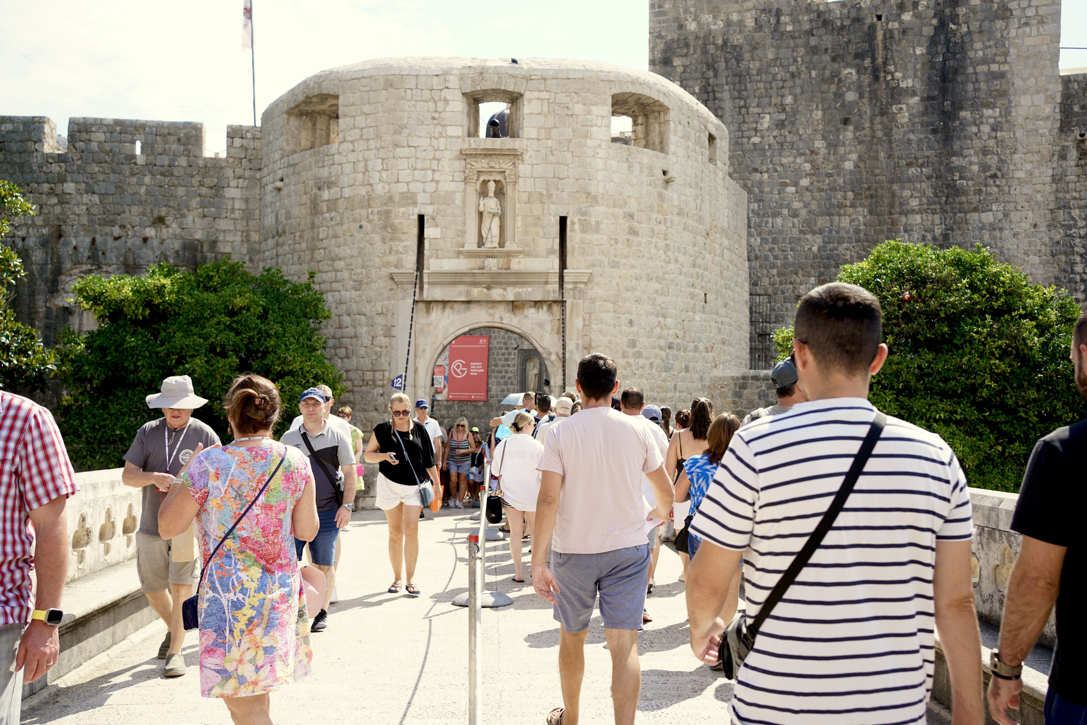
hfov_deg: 54.4
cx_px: 544
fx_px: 1057
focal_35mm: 35
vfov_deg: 37.9
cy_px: 362
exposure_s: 1/640
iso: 200
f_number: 5
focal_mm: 35
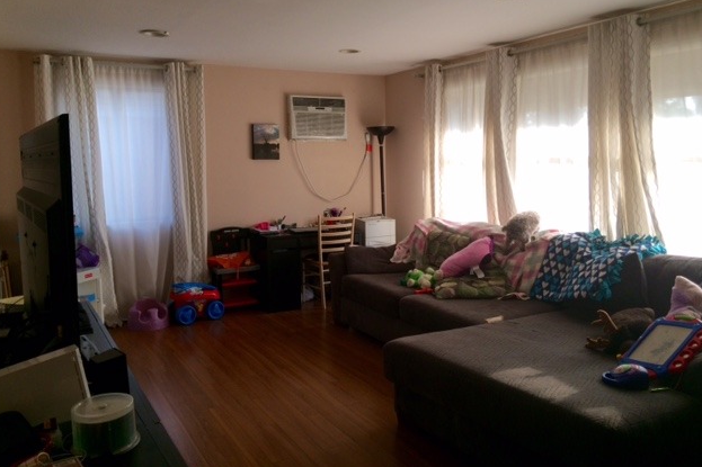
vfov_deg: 42.3
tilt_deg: -4.4
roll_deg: +2.0
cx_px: 350
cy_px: 212
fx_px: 604
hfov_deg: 60.3
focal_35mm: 31
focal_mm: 4.15
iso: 50
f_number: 2.2
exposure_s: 1/120
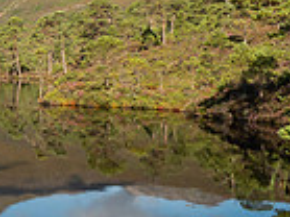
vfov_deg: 14.6
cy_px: 5
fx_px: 837
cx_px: -161
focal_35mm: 100
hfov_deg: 17.4
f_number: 7.1
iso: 200
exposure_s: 1/200
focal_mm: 12
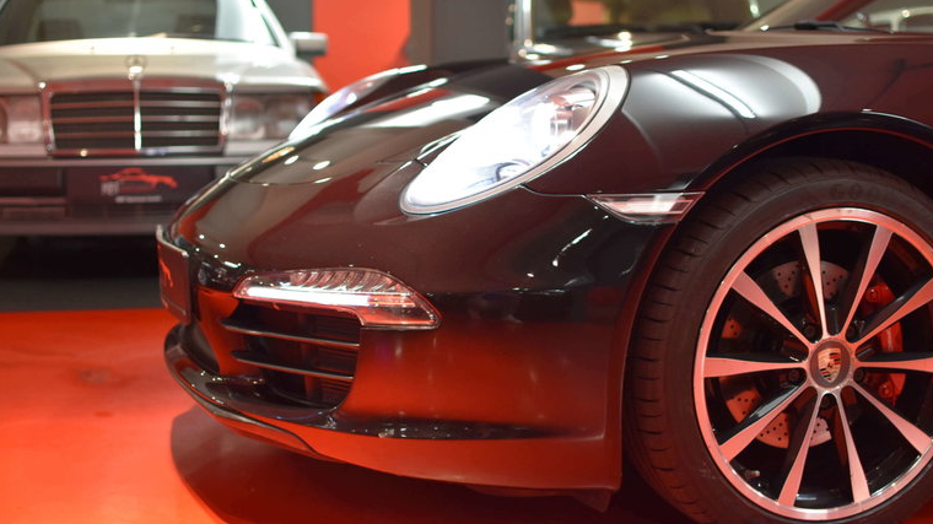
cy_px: 242
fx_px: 1373
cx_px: 465
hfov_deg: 37.5
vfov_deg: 21.6
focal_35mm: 56
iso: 800
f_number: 2.2
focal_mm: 35
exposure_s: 1/60
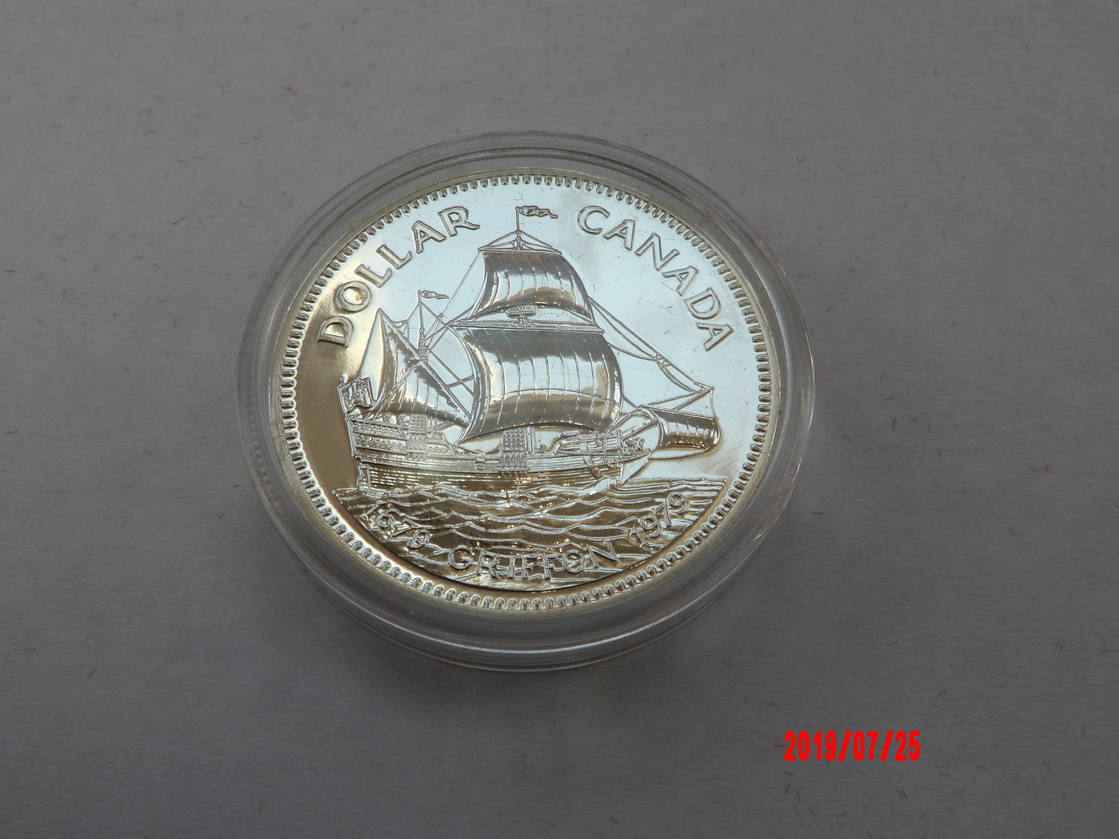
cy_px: 420
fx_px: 1358
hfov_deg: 44.8
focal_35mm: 42
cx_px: 560
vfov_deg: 34.3
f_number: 4.9
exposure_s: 1/132
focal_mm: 7.6
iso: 100
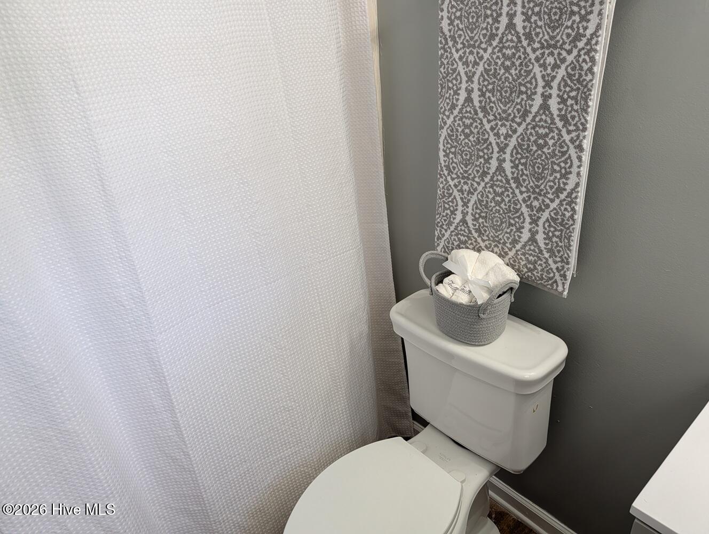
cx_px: 354
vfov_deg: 56.9
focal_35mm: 24
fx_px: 492
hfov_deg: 71.5
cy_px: 267
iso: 262
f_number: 1.68
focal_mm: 6.9
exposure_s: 1/120
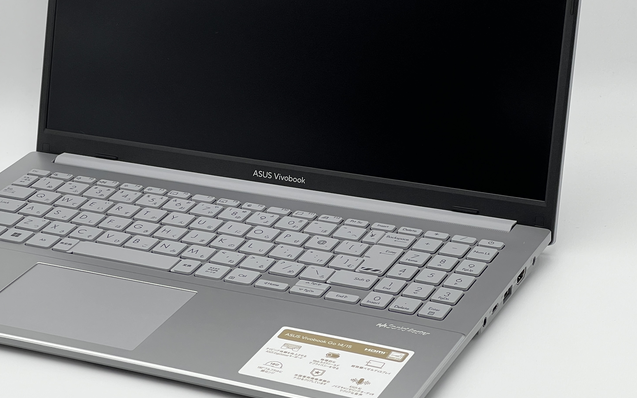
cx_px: 226
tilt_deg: -19.7
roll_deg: +1.8
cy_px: 123
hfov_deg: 18.4
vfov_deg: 11.6
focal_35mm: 113
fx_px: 1962
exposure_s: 1/99
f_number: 2.8
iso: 50
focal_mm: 9
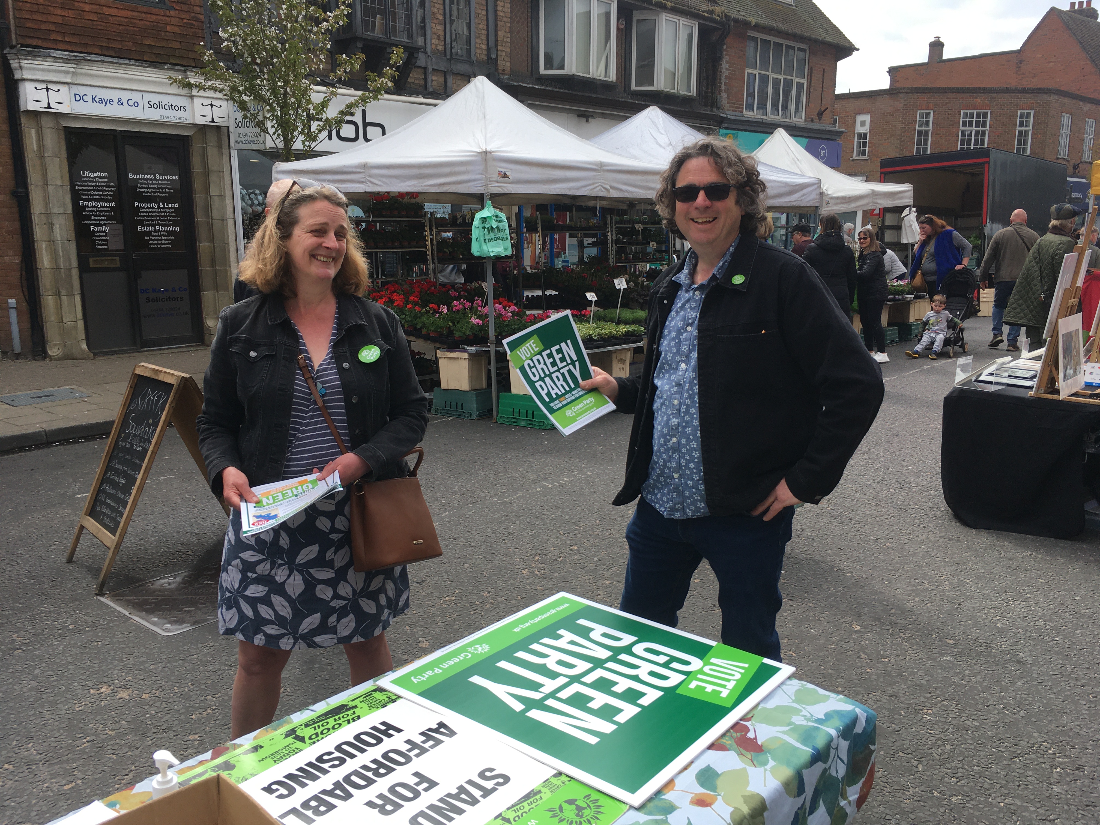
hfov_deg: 61.7
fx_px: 922
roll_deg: +0.7
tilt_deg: -11.5
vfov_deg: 48.2
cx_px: 550
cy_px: 412
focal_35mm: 29
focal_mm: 4.15
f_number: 2.2
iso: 25
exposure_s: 1/1040
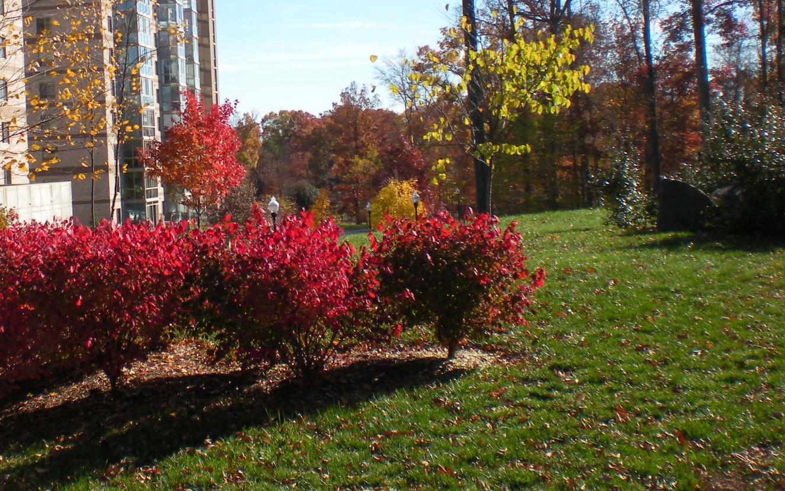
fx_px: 1326
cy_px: 135
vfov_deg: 20.8
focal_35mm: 62
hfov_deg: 32.6
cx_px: 247
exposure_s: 1/336
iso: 64
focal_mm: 6.3
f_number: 4.6
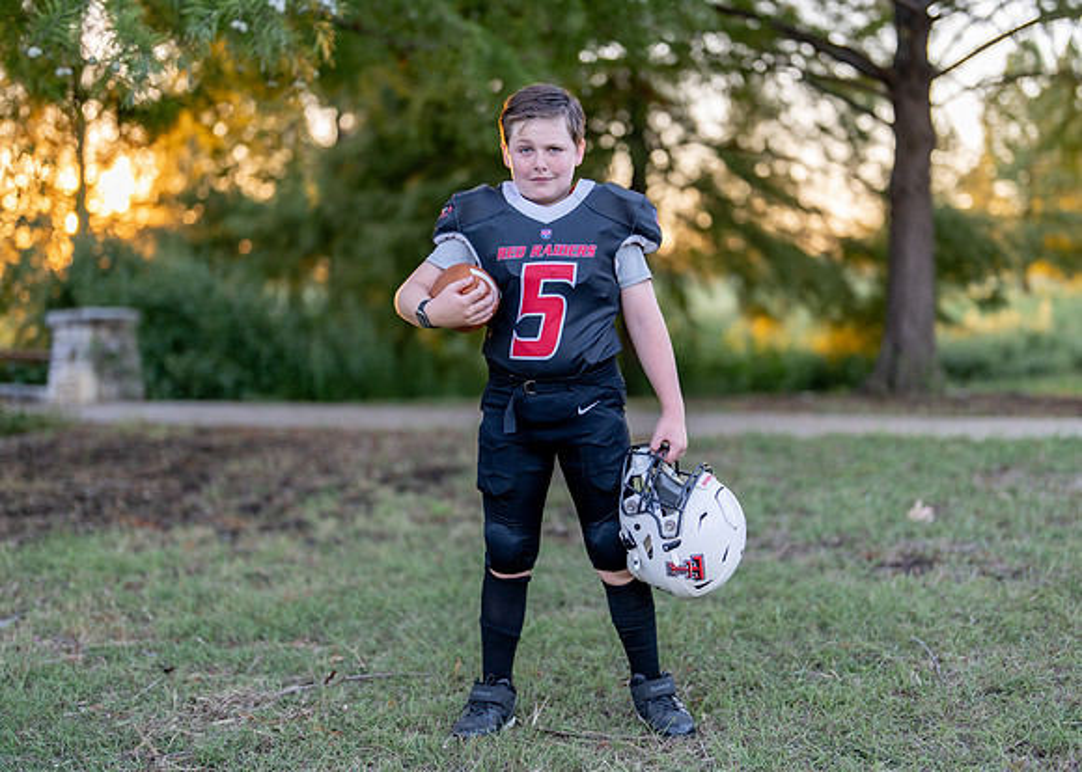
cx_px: 567
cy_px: 392
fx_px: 1746
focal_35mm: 57
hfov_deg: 34.4
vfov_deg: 24.9
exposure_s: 1/320
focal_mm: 50
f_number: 1.2
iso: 100
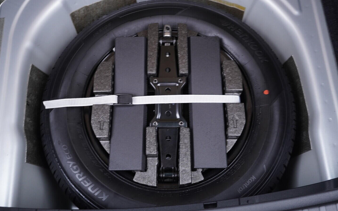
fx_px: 341
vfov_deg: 34.4
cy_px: 110
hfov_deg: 52.8
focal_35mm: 37
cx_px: 169
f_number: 2.8
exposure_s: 1/40
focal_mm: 24
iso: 400
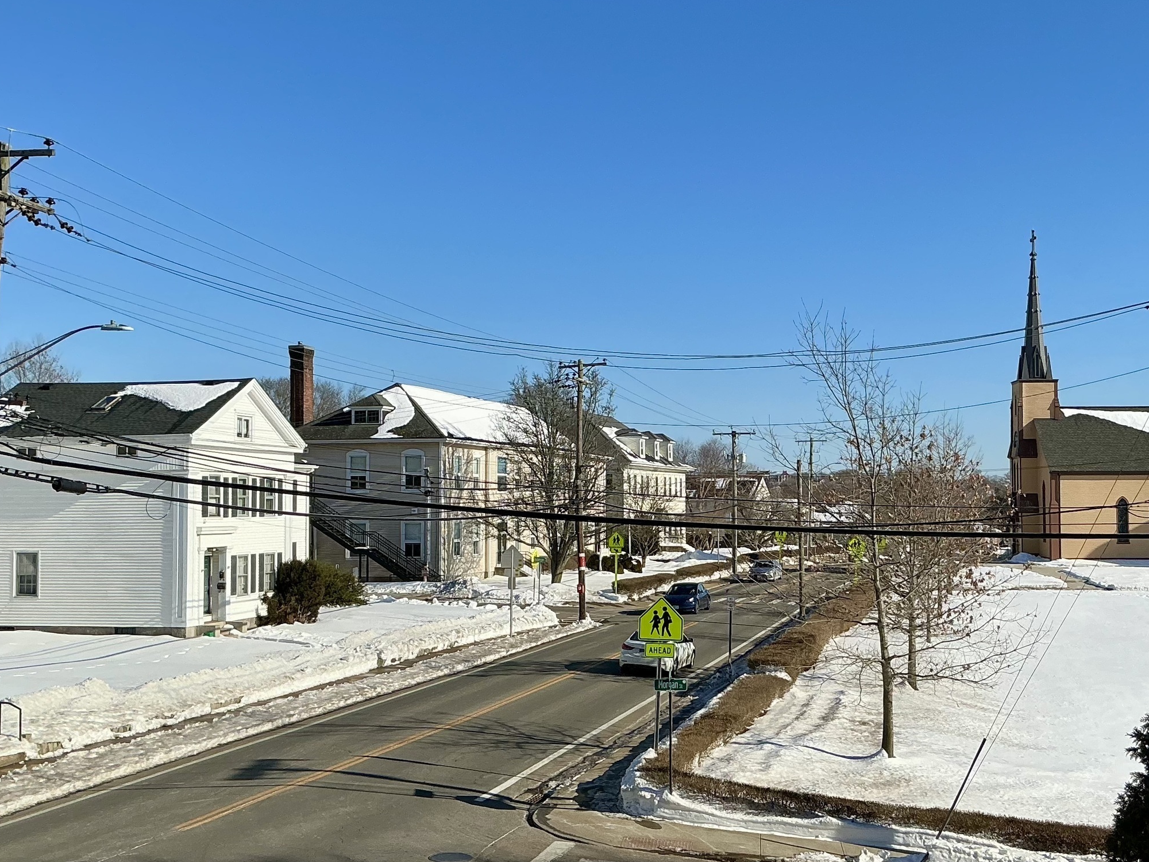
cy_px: 455
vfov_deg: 33.6
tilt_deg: +2.3
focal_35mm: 43
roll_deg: +0.2
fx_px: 1427
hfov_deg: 43.5
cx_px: 711
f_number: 1.8
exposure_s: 1/3125
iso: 25
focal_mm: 3
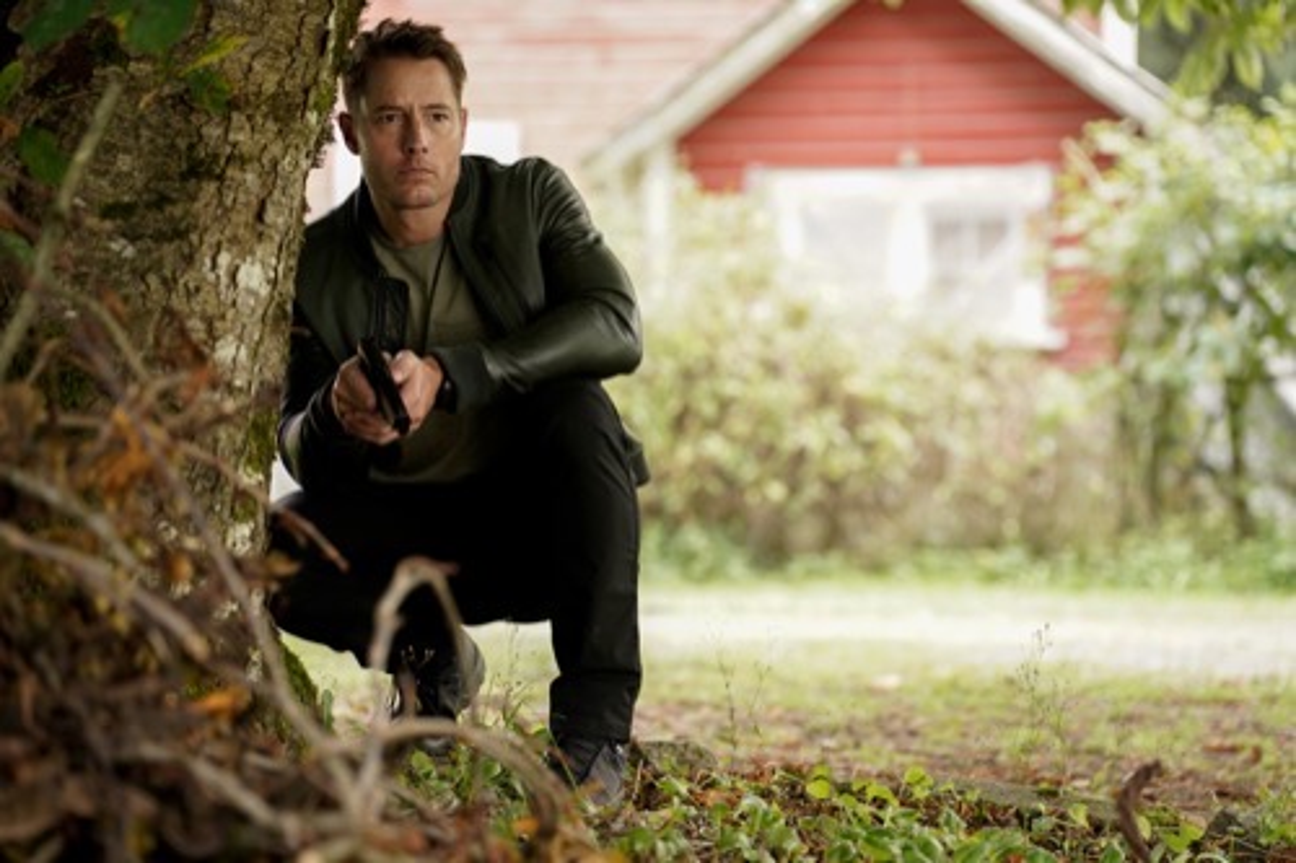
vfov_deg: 12.9
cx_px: 648
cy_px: 432
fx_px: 3815
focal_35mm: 106
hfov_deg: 19.3
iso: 400
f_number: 2.8
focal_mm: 106
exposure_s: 1/160
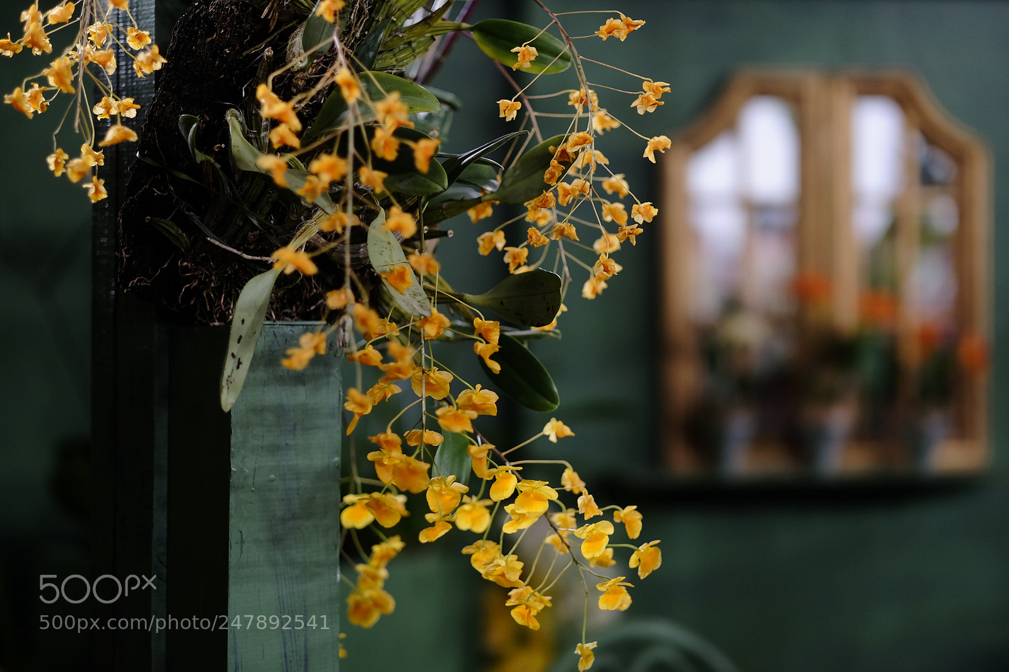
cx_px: 504
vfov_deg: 16.3
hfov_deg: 24.2
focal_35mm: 84
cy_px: 336
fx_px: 2354
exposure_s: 1/450
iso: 500
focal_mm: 56
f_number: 1.4
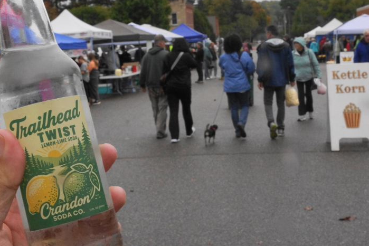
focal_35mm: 60
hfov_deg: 33.4
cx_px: 184
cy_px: 75
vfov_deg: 22.5
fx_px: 615
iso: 800
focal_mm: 28
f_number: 18
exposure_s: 1/100
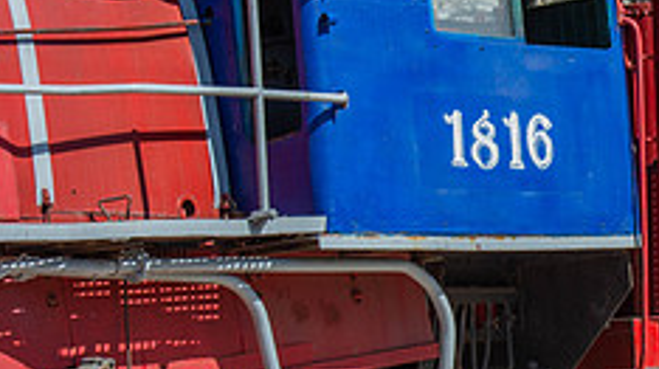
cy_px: 234
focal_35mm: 182
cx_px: 701
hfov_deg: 11.7
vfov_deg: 6.6
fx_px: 3177
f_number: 8
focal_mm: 70
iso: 100
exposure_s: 1/200
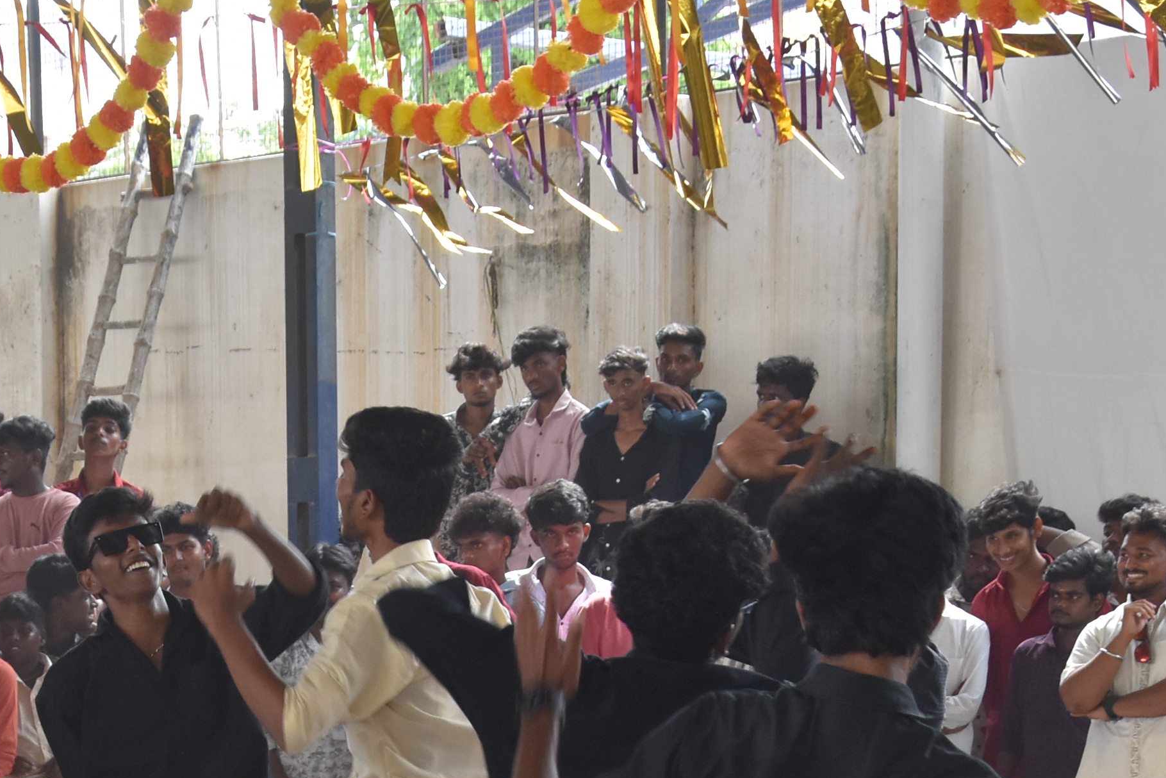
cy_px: 907
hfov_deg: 16.2
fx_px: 4081
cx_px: 252
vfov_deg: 10.7
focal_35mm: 126
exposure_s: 1/200
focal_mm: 34
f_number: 7.1
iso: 800
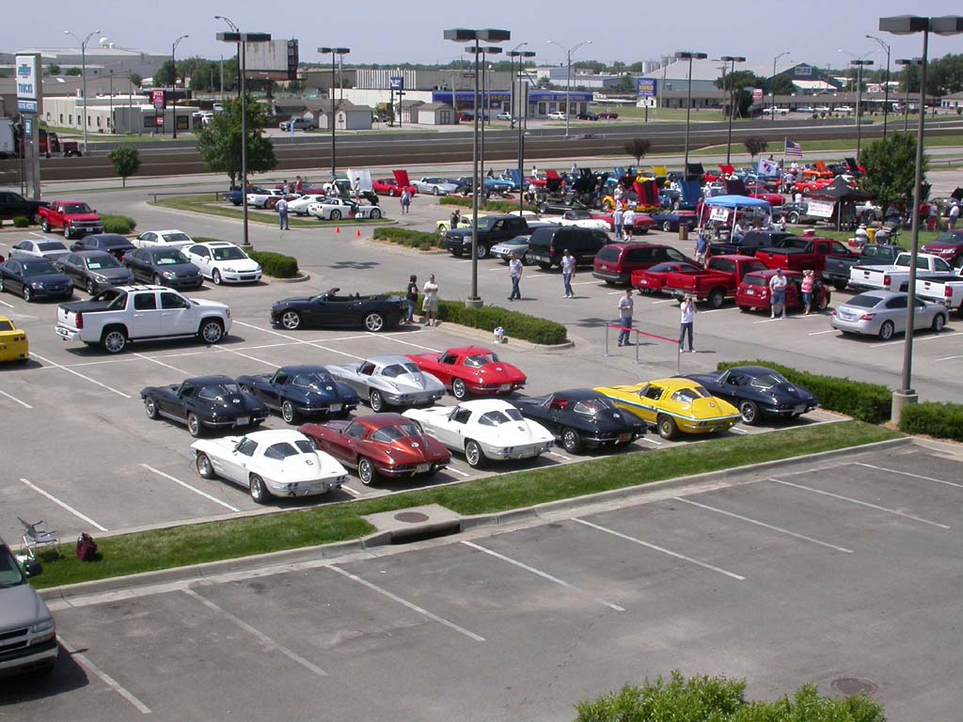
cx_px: 482
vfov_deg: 26.1
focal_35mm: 56
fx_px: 1558
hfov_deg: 34.3
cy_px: 361
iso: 100
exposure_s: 1/528
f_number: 6.8
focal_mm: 11.6
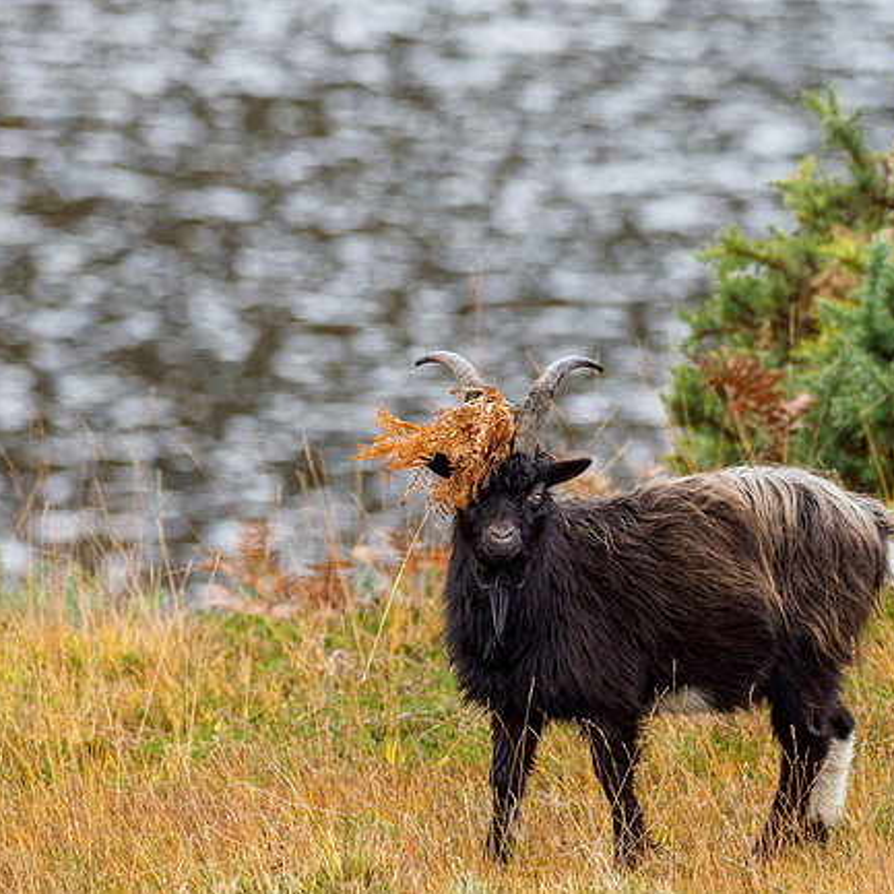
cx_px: 452
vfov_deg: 1.9
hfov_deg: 1.9
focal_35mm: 929
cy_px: 427
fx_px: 27144
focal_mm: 300
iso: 800
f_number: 4.5
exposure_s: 1/640
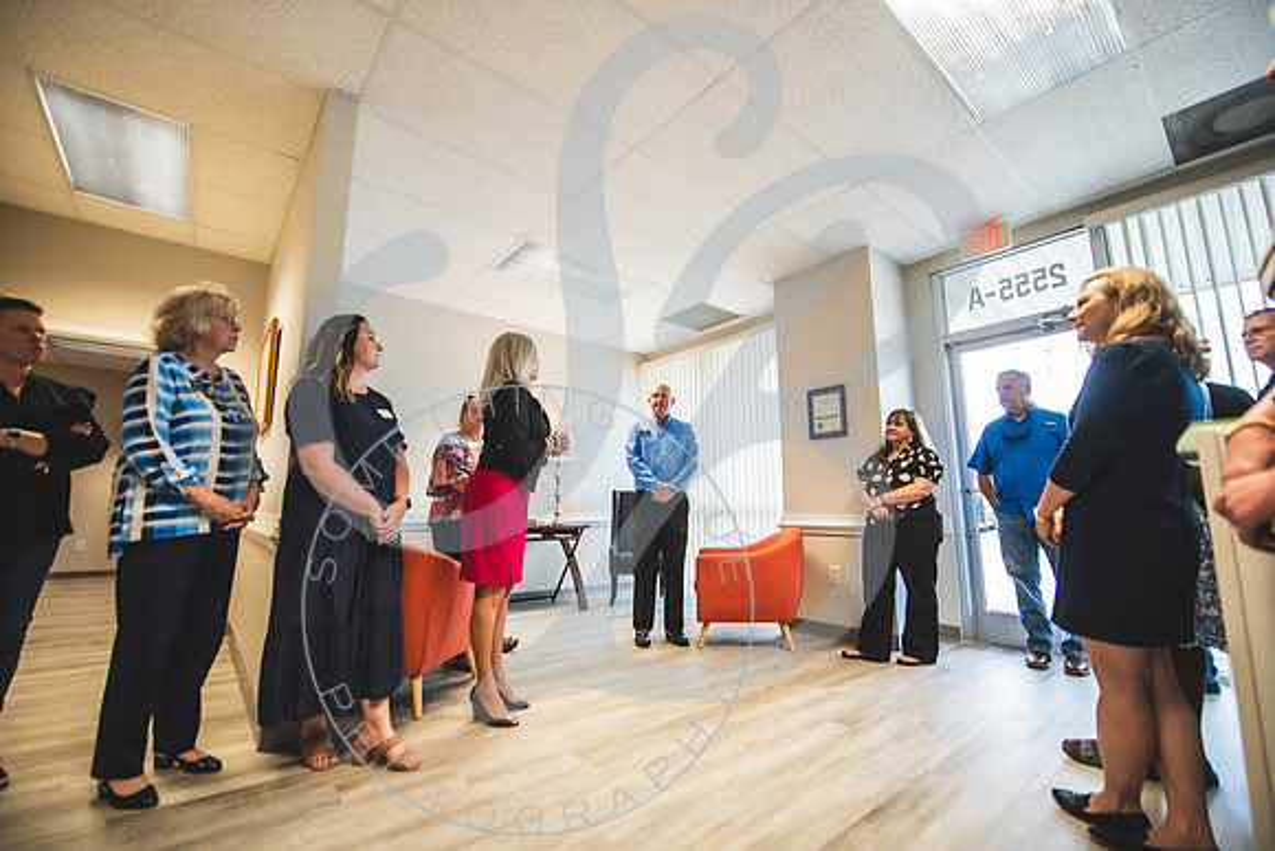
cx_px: 625
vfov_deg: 79.3
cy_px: 426
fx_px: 513
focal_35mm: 14
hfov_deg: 102.3
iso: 800
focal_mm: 14
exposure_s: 1/200
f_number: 2.8
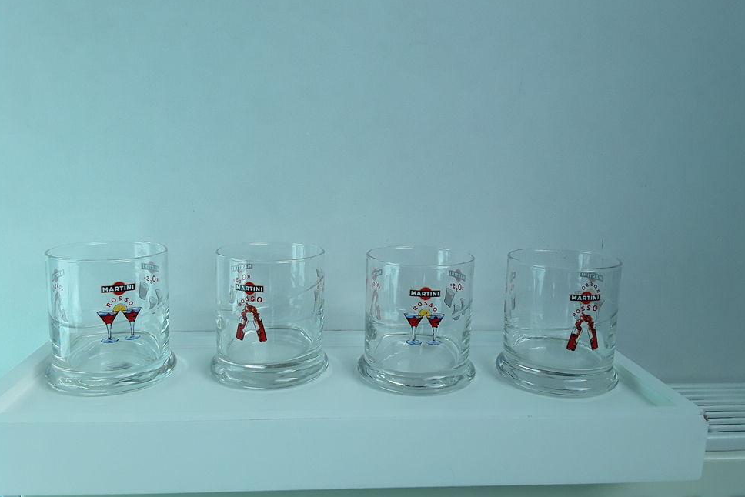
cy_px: 248
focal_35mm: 29
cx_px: 369
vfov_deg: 45.0
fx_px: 600
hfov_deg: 63.6
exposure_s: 1/315
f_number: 1.9
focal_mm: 2.91
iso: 40
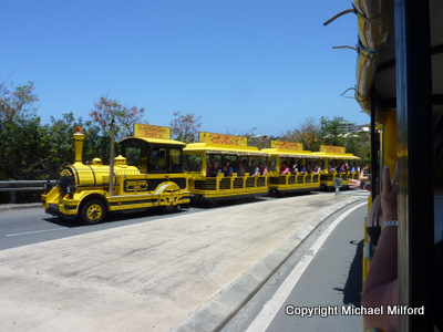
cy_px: 166
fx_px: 320
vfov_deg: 54.9
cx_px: 222
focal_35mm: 25
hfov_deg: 69.4
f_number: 5
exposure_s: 1/500
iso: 80
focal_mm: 4.1
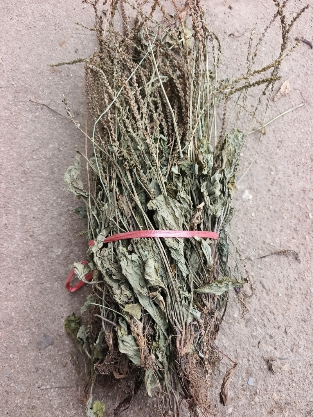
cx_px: 156
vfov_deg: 73.9
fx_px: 277
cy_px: 208
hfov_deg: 58.9
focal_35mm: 23
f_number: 1.75
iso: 125
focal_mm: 5.5
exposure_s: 1/100
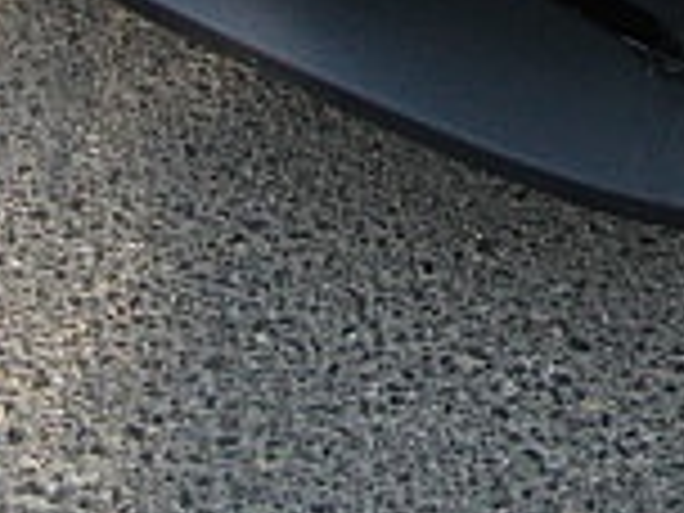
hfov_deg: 12.3
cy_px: -495
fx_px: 3003
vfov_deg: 9.2
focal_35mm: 152
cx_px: 1084
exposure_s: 1/100
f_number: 2.8
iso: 100
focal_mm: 6.3
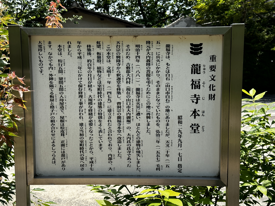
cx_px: 138
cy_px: 103
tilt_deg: -7.2
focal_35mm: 48
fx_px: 381
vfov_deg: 30.3
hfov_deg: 39.7
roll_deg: +1.4
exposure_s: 1/1953
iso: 64
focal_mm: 6.86
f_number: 1.78
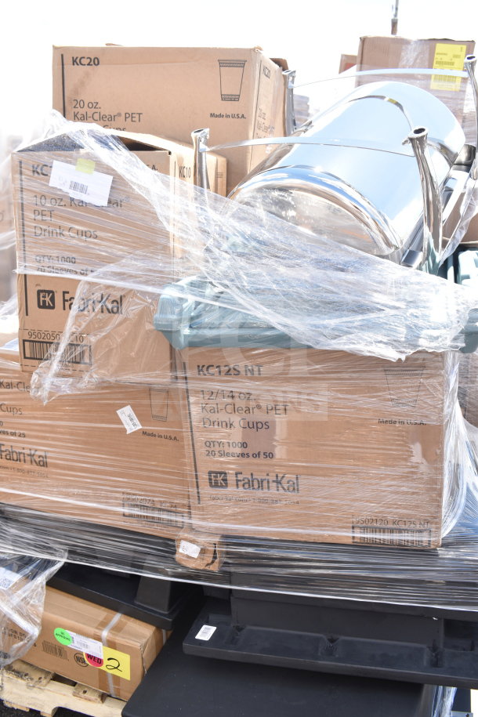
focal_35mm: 33
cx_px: 239
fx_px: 657
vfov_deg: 57.2
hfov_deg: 40.0
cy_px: 358
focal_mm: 22
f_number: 6.3
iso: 200
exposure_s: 1/250
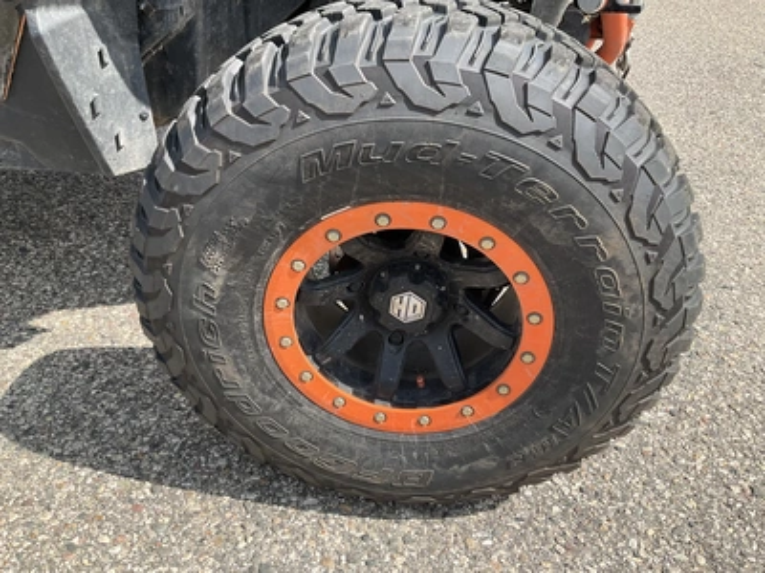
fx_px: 641
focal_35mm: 29
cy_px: 286
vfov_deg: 48.2
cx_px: 382
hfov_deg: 61.7
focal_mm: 3
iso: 25
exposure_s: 1/700
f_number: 1.8
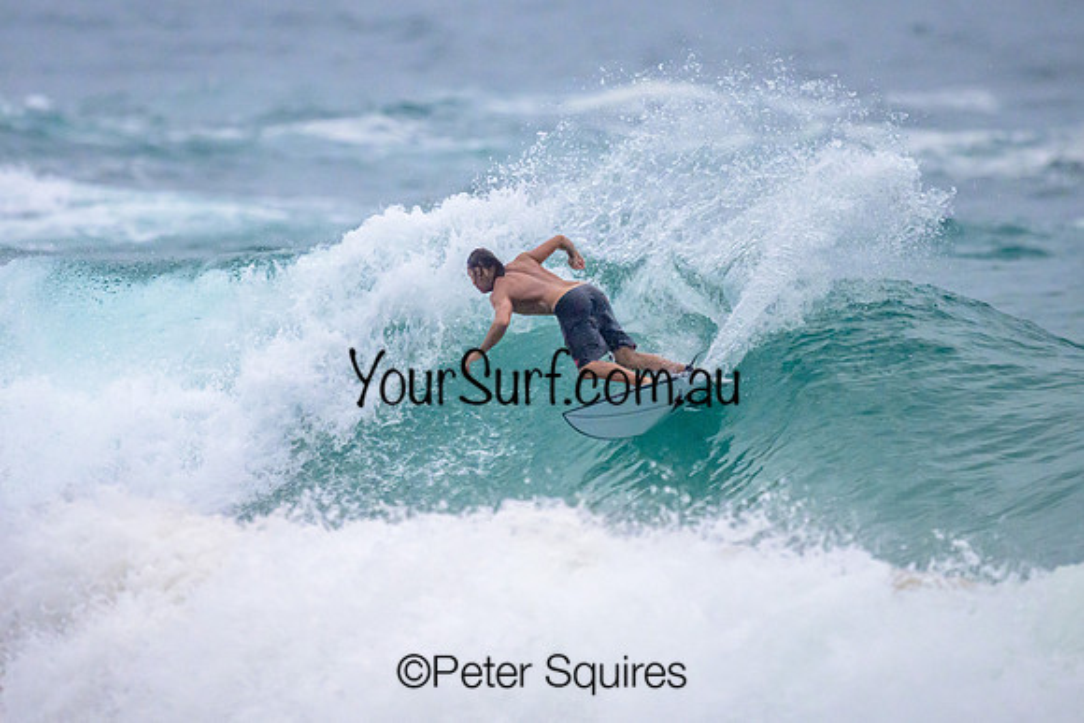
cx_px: 507
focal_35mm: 1100
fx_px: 33128
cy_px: 330
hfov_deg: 1.9
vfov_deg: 1.3
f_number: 6.3
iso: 2500
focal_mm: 800
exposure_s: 1/2000
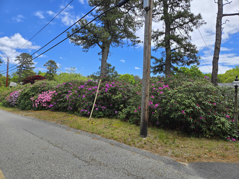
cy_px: 90
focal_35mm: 23
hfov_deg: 73.9
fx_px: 159
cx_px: 120
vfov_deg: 58.9
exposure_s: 1/1869
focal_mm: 5.4
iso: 25
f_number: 1.8
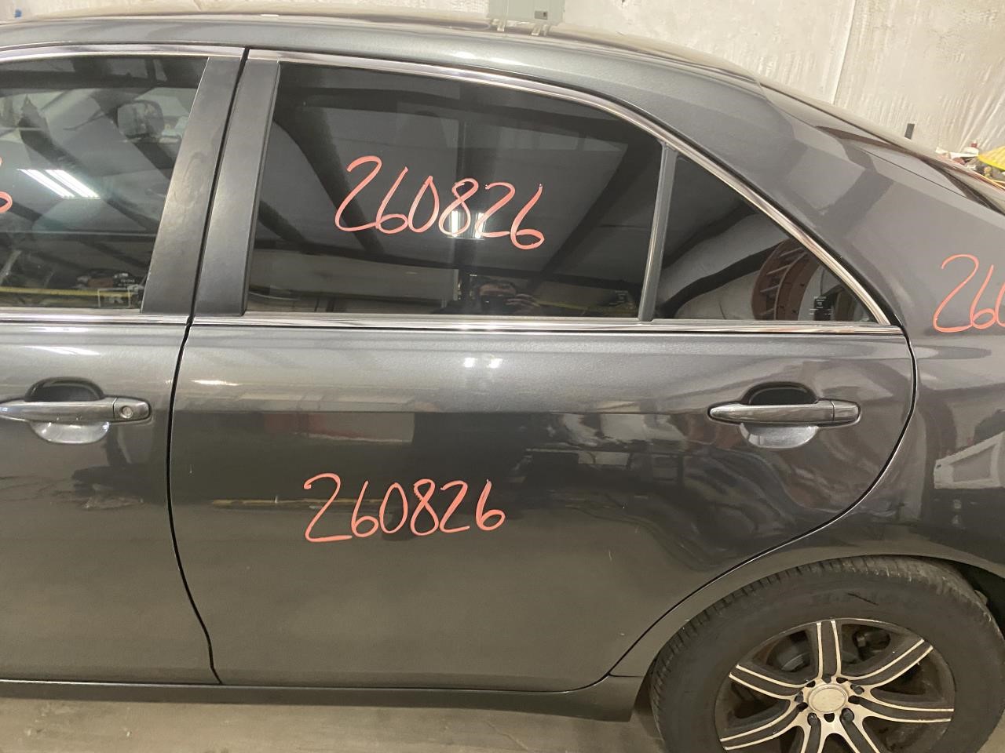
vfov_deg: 53.1
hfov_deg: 67.3
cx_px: 502
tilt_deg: -23.5
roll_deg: -3.1
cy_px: 376
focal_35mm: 26
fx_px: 755
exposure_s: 1/30
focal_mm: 4.25
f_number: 1.8
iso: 500
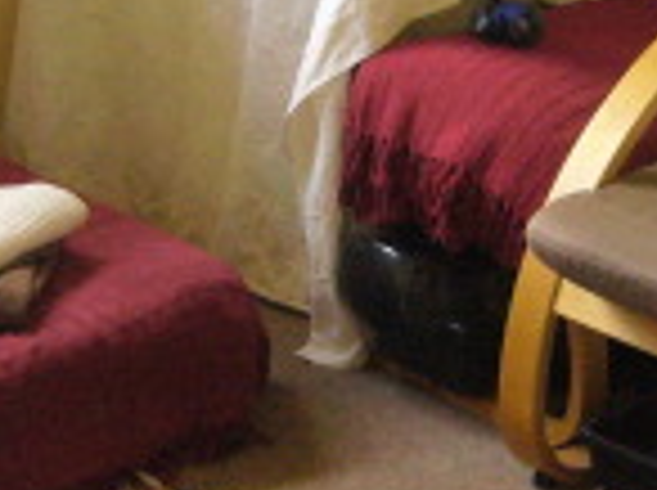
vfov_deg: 12.0
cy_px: 121
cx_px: 279
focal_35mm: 123
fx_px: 2331
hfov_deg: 16.0
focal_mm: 5.8
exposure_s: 1/40
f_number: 2.8
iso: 400
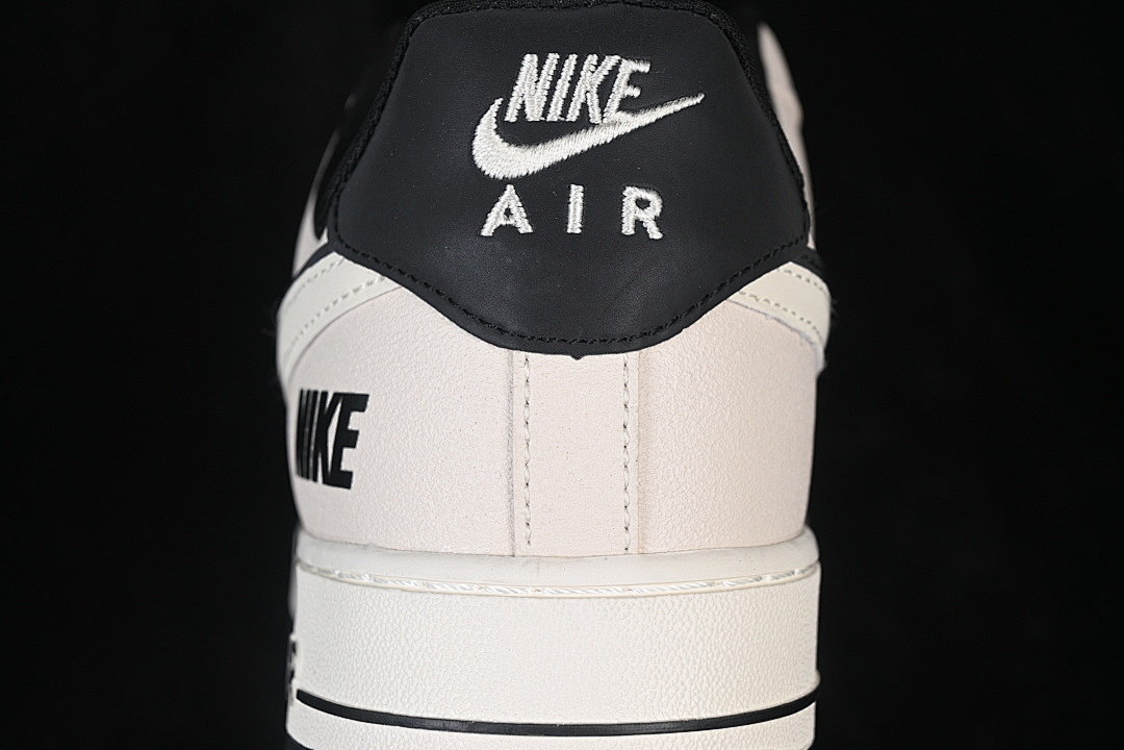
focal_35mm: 75
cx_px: 562
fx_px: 2341
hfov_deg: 27.0
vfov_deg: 18.2
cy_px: 375
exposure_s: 1/80
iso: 160
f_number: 7.1
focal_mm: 50
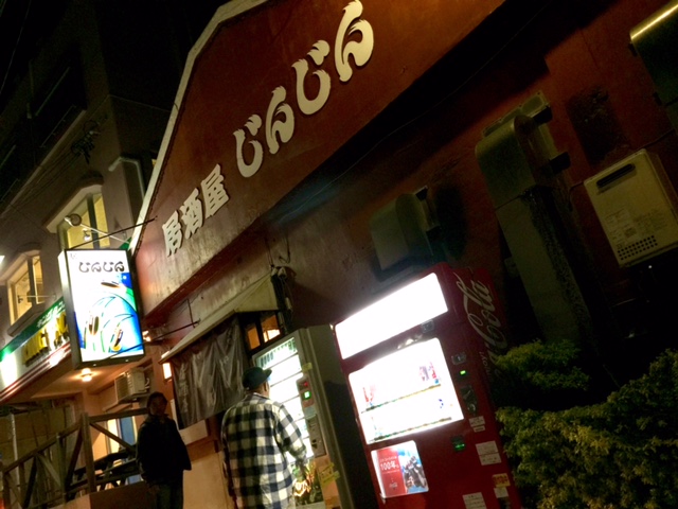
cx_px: 339
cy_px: 254
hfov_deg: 61.7
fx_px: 568
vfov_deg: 48.2
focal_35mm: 29
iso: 64
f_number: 2.2
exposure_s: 1/15
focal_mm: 4.15
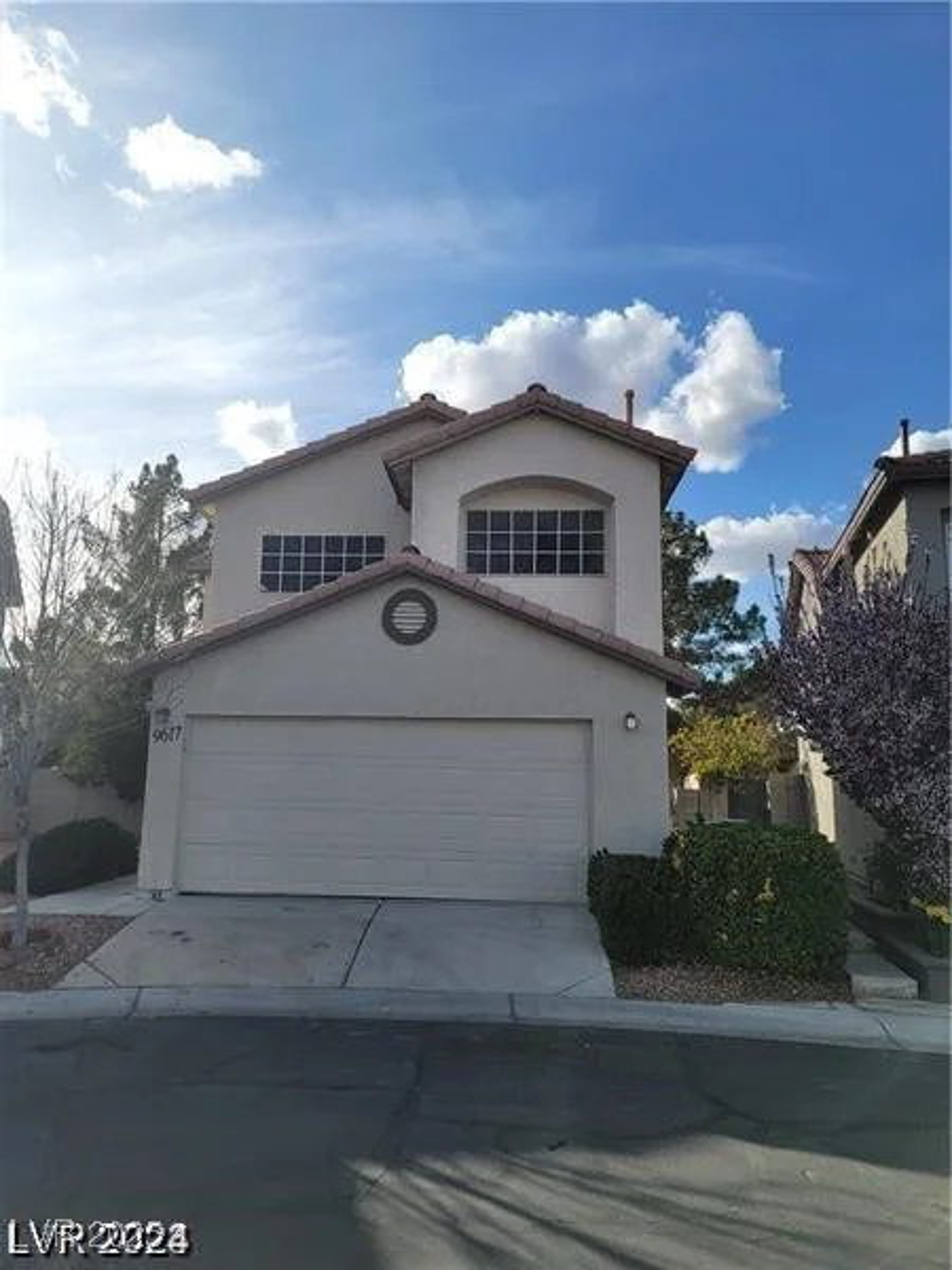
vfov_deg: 69.4
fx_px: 917
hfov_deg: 54.9
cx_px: 476
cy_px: 635
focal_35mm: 25
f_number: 1.8
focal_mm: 7
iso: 20
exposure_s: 1/1167
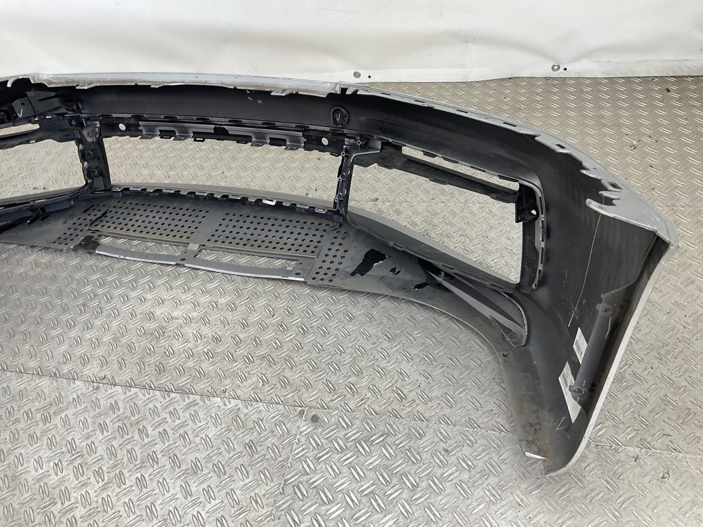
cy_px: 264
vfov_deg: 48.2
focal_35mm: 29
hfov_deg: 61.7
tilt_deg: -45.3
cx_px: 352
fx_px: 589
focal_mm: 3
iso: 25
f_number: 1.8
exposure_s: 1/120
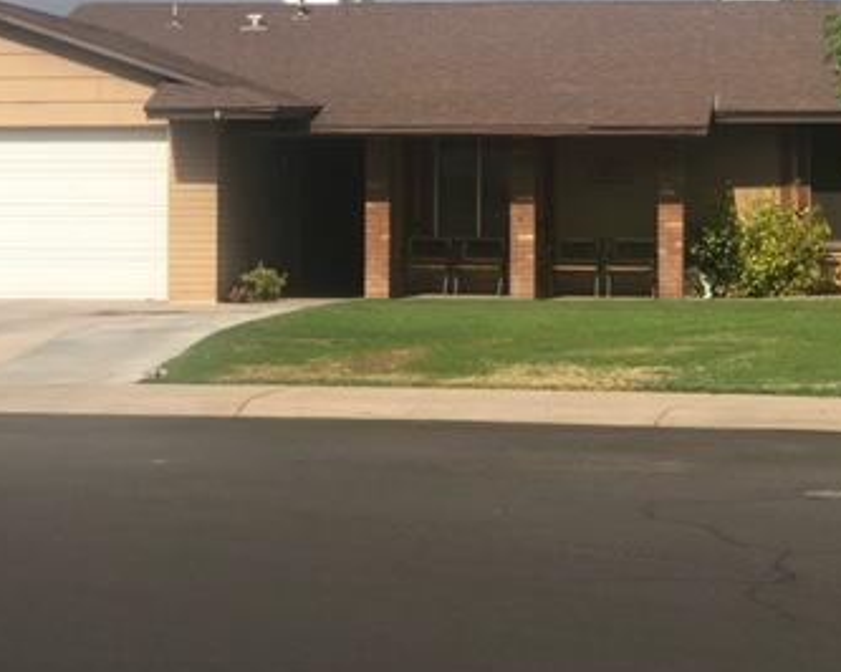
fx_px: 2662
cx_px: 553
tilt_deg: +1.4
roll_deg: -0.5
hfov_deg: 17.9
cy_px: 136
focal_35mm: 107
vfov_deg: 14.3
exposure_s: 1/1297
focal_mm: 6.6
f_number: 2.8
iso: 20
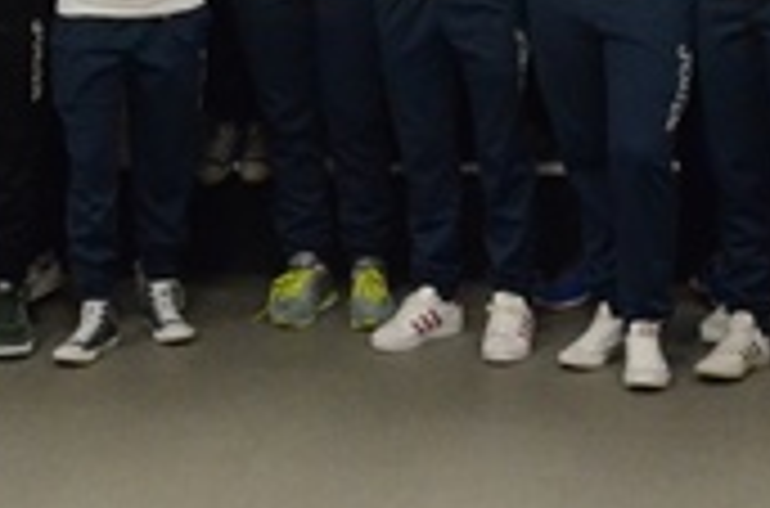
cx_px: 437
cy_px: -225
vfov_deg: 12.8
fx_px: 2154
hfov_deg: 20.3
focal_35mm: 101
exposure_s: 1/100
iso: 5000
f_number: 5.6
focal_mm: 18
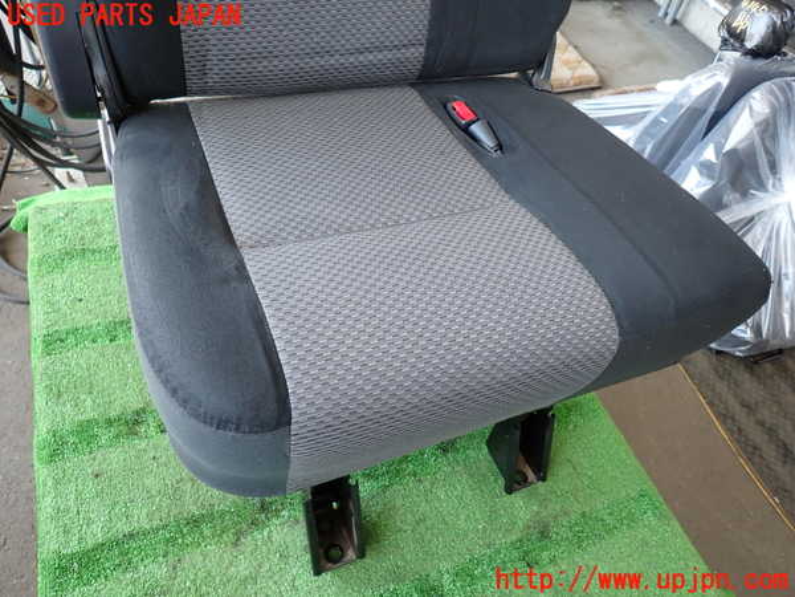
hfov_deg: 69.4
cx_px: 398
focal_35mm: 25
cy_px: 298
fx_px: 574
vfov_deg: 54.9
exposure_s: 1/50
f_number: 2
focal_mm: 4.5
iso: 200
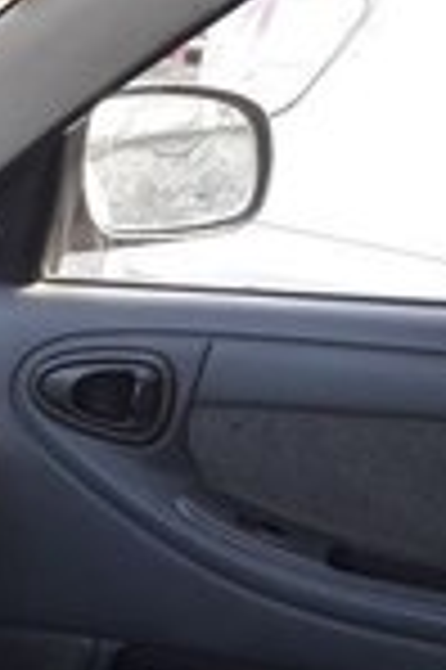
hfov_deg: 12.8
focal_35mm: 97
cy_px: 818
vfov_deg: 19.7
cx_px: -342
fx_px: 1807
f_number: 1.9
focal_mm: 3.7
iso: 50
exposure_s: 1/100
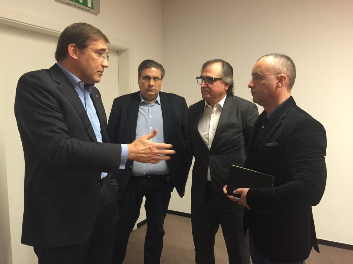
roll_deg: -0.7
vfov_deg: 48.2
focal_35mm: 29
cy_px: 132
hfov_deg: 61.7
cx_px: 176
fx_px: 296
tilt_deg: -4.5
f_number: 2.2
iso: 160
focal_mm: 4.15
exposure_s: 1/8
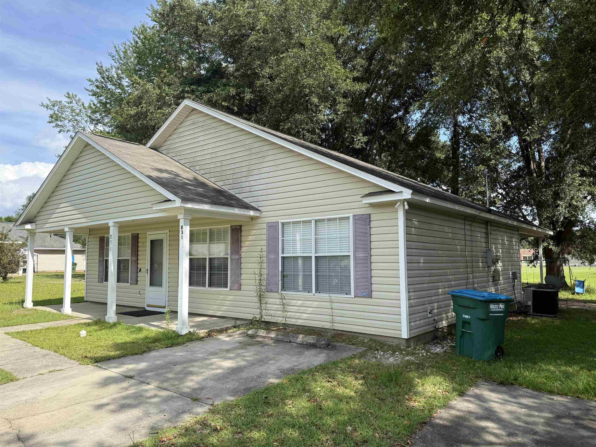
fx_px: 413
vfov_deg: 56.8
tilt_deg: +5.2
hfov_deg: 71.6
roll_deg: -0.2
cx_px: 298
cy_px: 224
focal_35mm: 24
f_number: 1.78
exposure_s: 1/2445
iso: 80
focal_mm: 6.76
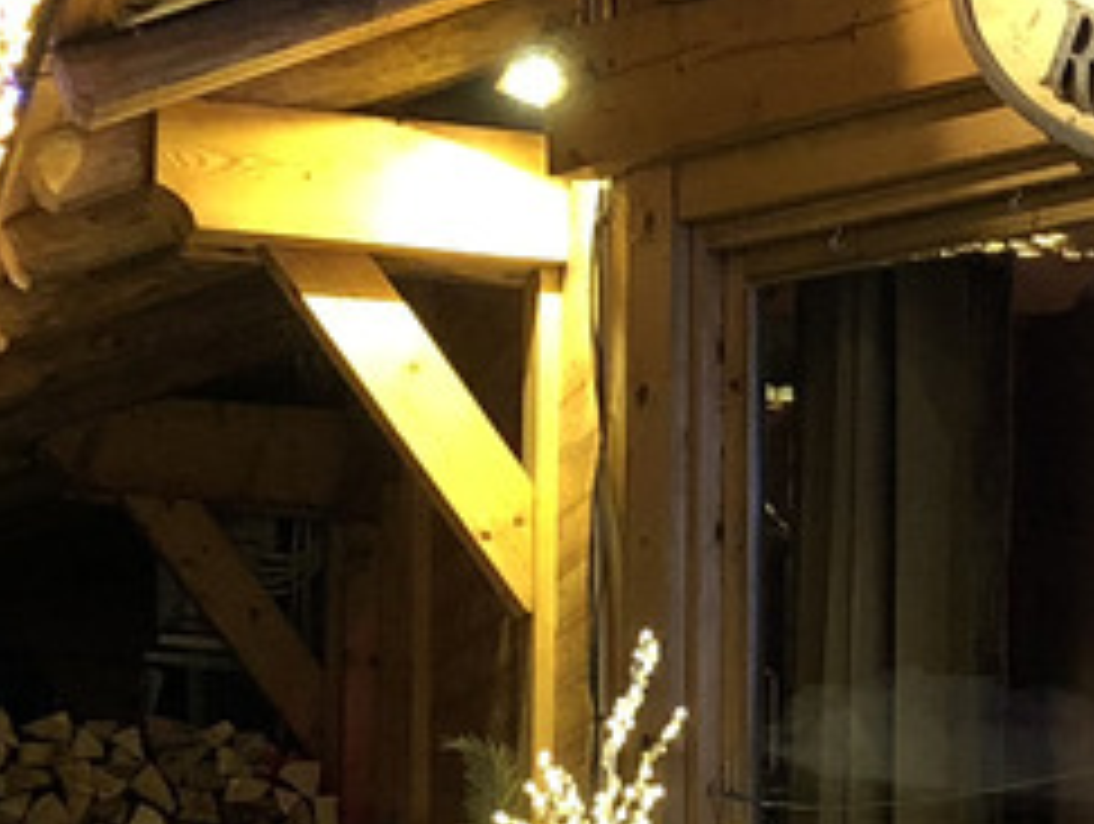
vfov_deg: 10.6
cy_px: 1054
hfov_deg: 13.8
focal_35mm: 138
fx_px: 4368
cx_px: 1355
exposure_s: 1/8
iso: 80
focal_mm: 4
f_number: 1.8
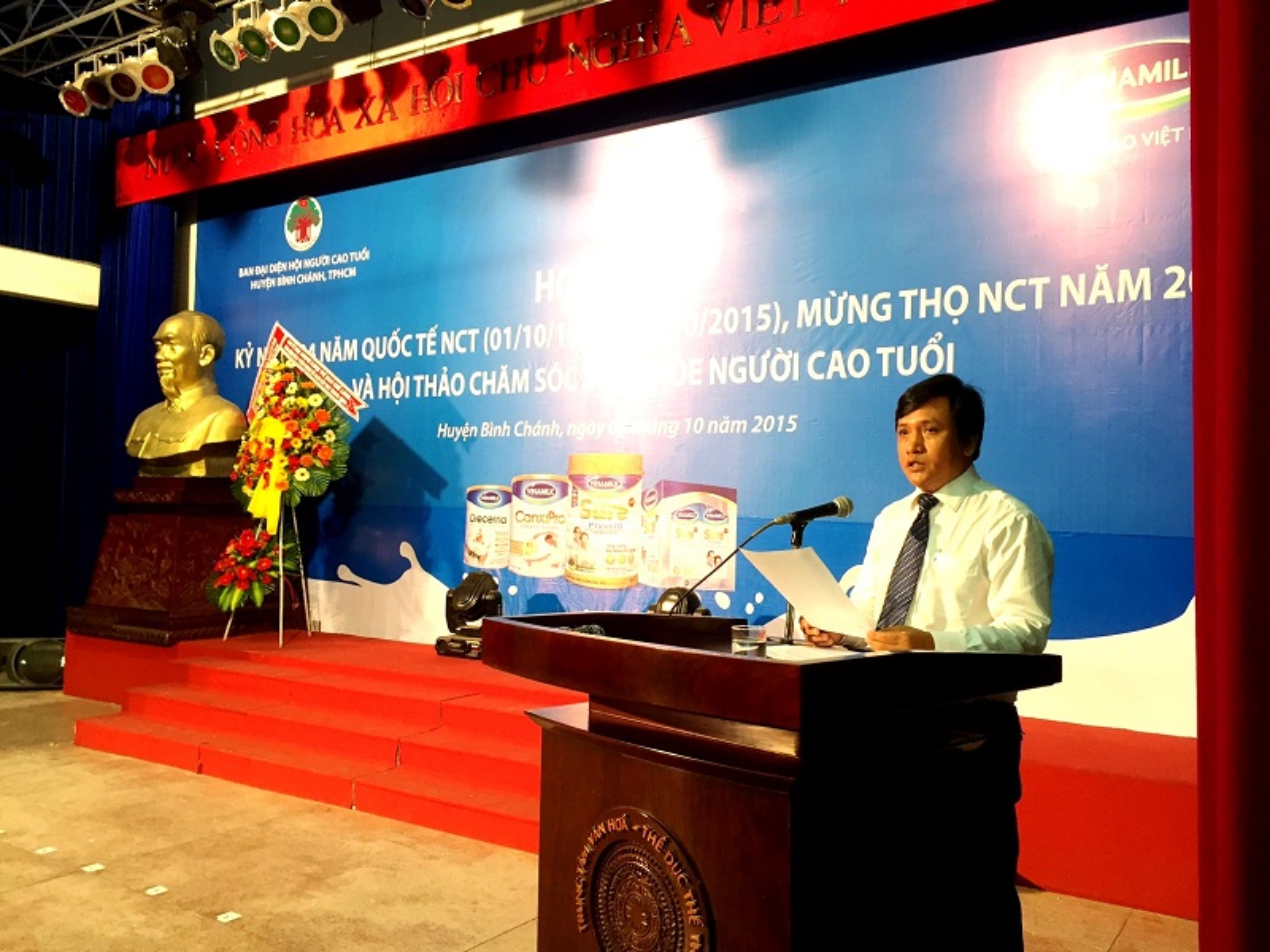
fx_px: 1064
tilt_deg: +1.9
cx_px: 635
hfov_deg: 61.7
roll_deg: -2.8
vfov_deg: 48.2
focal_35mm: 29
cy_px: 476
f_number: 2.2
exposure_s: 1/33
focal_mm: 4.15
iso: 100
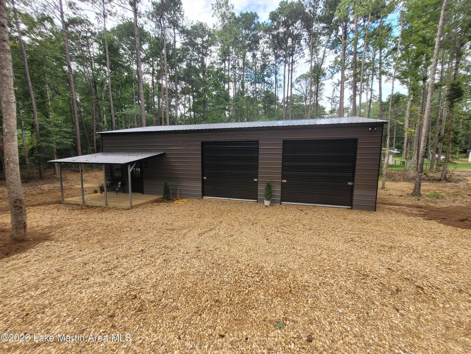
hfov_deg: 106.2
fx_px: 177
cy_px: 177
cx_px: 236
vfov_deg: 89.9
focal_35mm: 13
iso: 40
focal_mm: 1.74
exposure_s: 1/210
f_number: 2.2
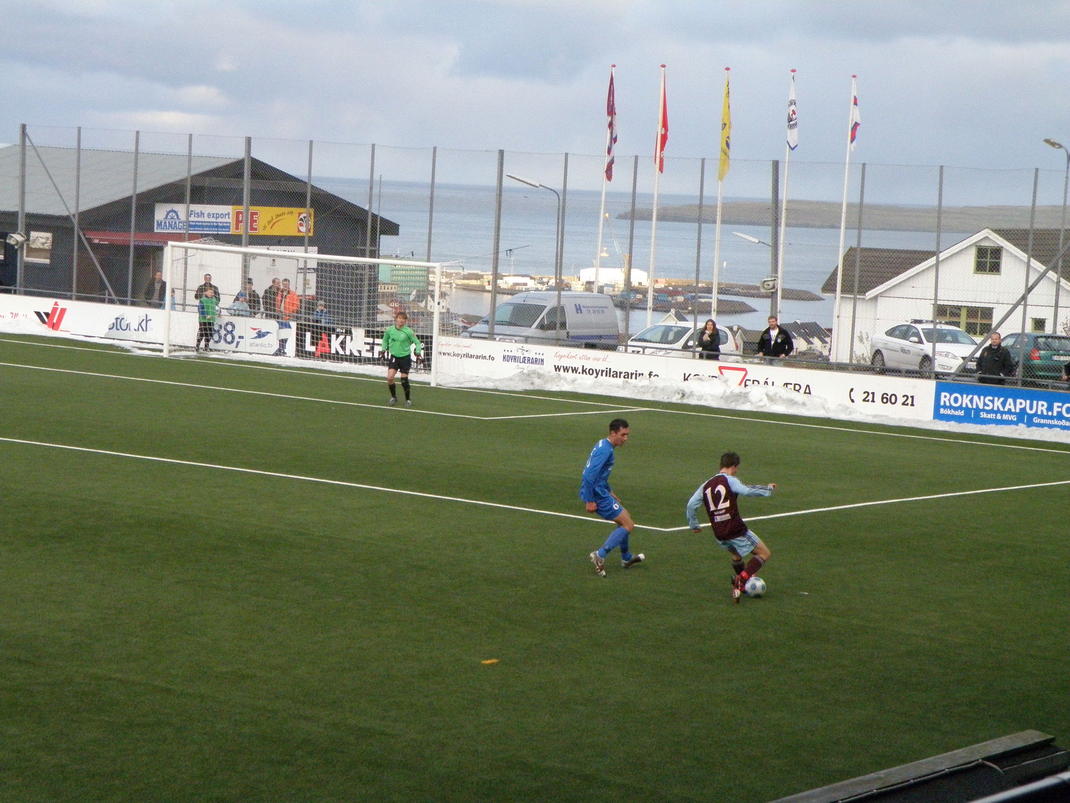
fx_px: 2844
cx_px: 535
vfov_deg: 16.1
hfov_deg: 21.3
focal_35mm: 92
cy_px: 402
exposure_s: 1/640
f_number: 4
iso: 400
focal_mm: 16.37
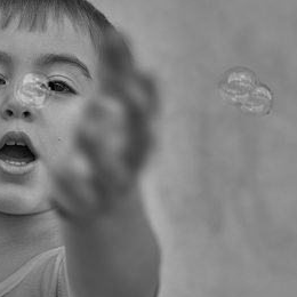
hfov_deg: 15.6
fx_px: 1068
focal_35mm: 110
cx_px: 26
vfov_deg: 15.8
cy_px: 145
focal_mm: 56
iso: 100
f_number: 4
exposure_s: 1/400
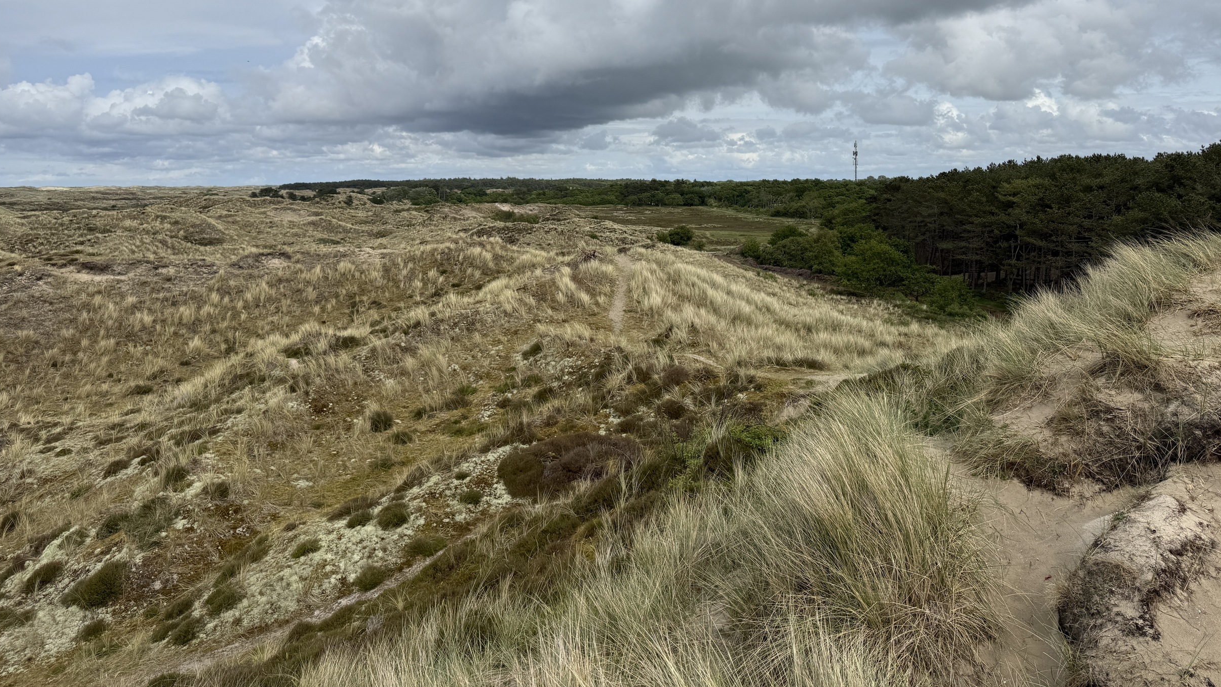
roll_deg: +0.7
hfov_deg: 69.9
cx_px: 607
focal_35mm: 27
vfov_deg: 42.2
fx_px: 874
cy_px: 215
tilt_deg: -1.7
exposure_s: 1/8130
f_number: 1.78
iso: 80
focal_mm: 6.76
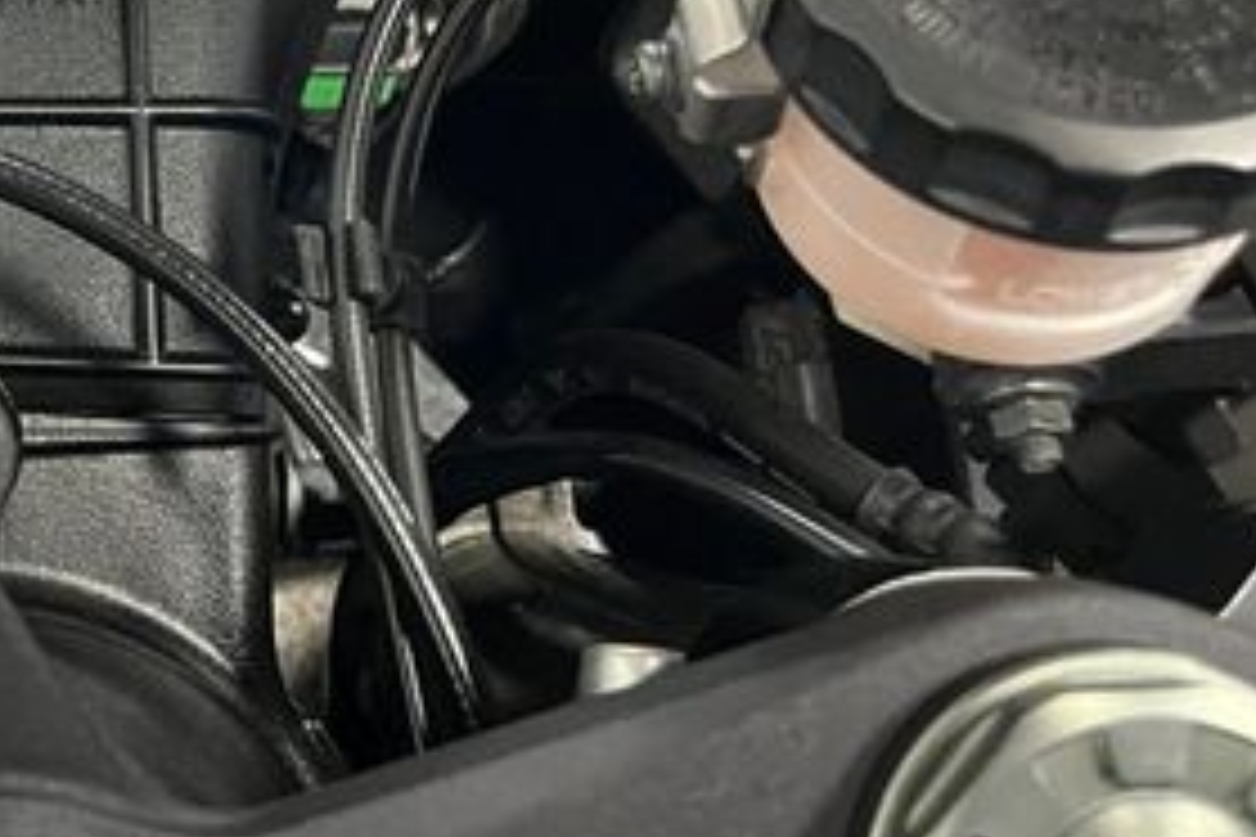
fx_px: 2163
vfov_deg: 20.8
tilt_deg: -53.3
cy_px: -104
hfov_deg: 29.0
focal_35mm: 62
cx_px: -162
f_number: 1.6
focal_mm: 5.1
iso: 400
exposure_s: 1/50
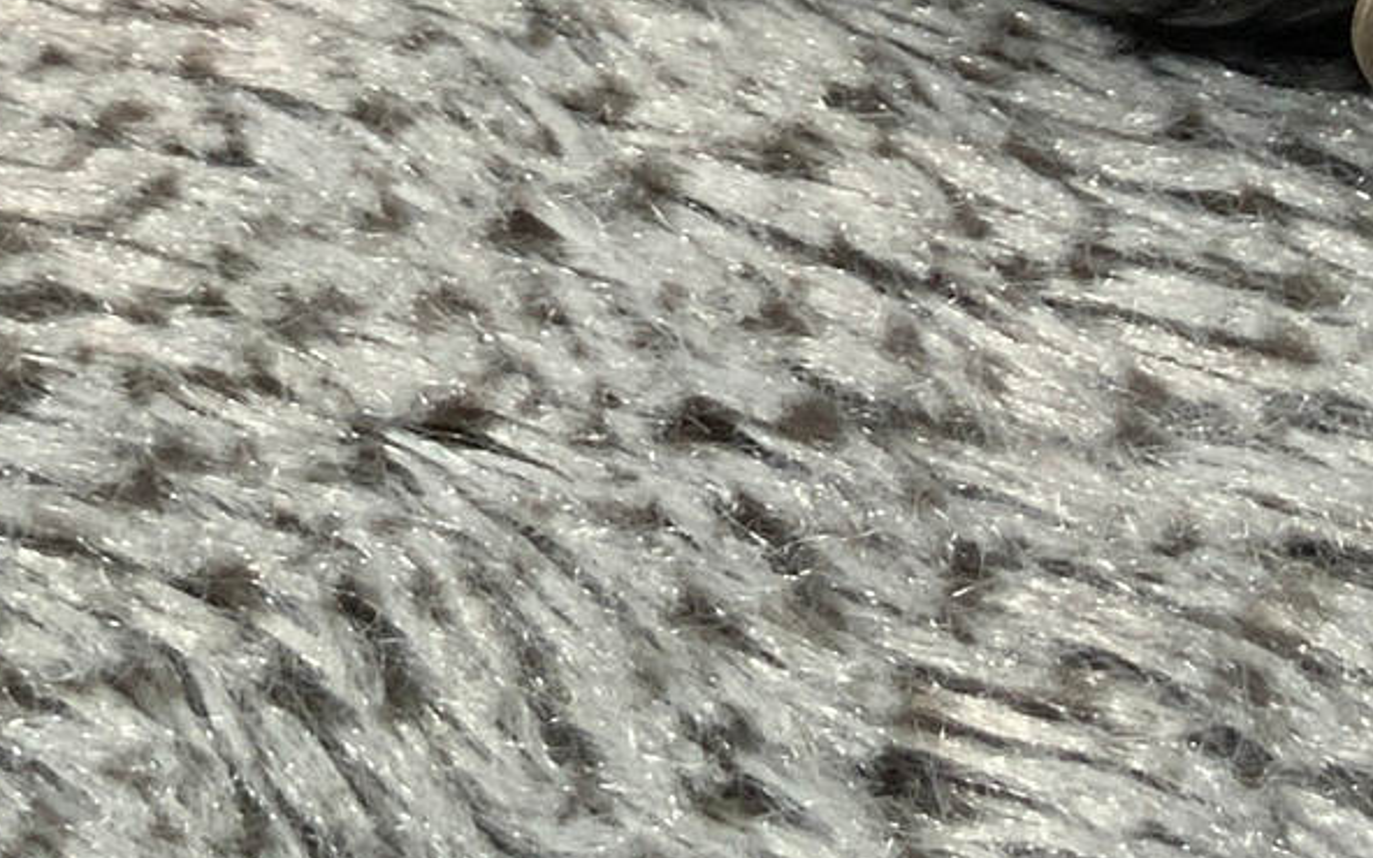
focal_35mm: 133
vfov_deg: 8.9
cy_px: -1206
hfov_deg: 15.7
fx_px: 4977
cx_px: 448
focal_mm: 3
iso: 64
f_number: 1.8
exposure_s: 1/52
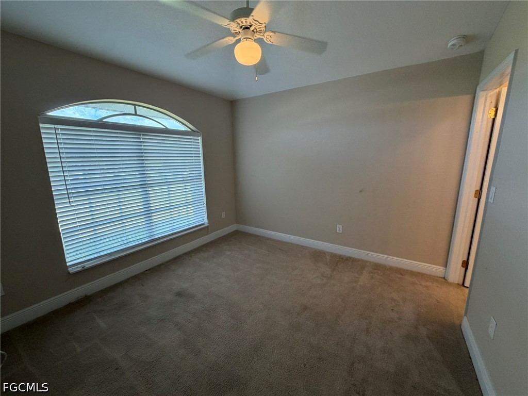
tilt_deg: -10.6
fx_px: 214
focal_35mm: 14
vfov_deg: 85.7
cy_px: 198
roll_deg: +1.1
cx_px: 264
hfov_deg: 102.1
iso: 160
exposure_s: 1/120
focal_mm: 2.22
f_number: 2.2
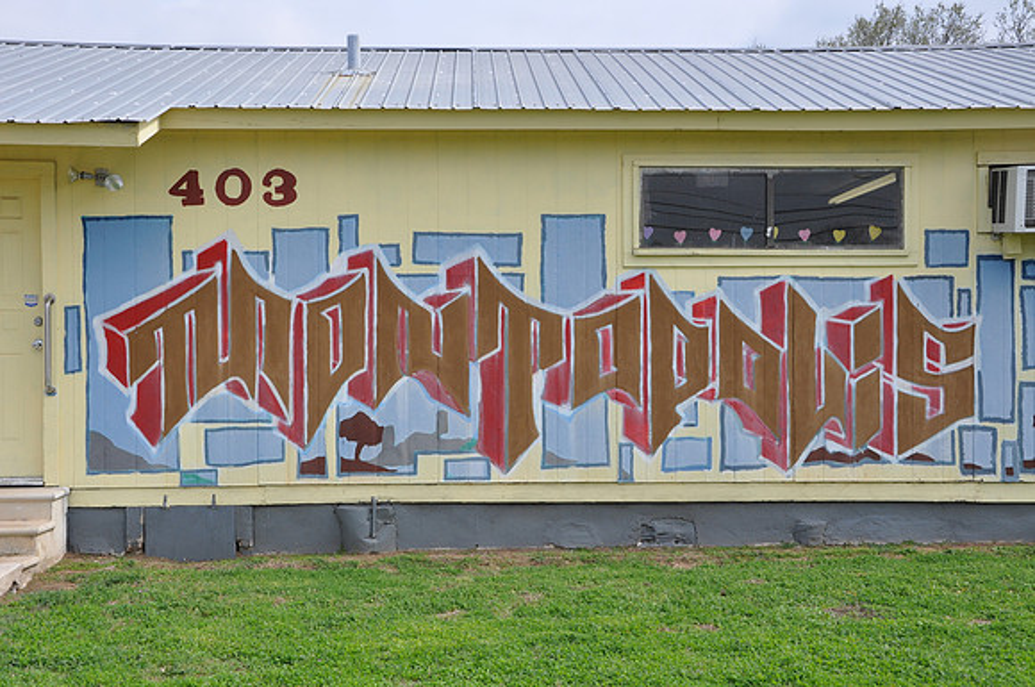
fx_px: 1292
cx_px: 518
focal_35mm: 45
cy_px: 344
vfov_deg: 29.8
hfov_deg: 43.7
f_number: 9
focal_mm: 30
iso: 200
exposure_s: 1/320
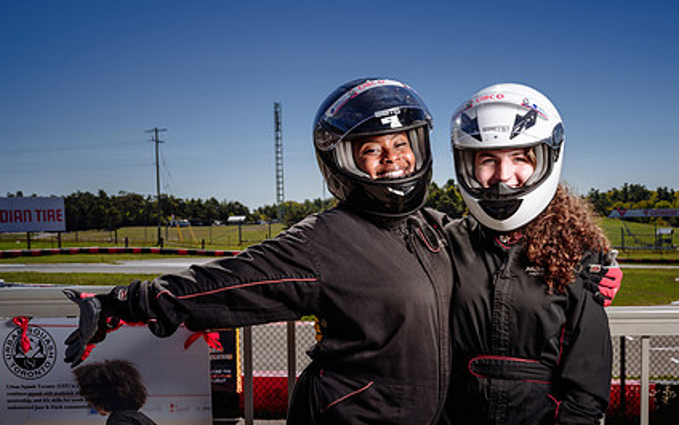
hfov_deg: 35.8
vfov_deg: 23.0
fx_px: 1036
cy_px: 299
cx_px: 473
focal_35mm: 56
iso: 64
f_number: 9
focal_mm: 39
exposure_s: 1/160
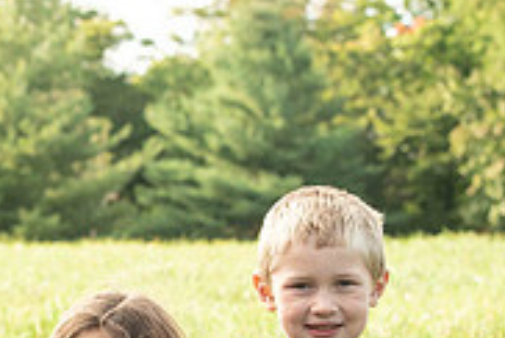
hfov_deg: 8.4
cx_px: -119
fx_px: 3414
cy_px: 378
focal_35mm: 243
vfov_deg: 5.7
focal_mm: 75
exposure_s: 1/200
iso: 400
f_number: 6.3
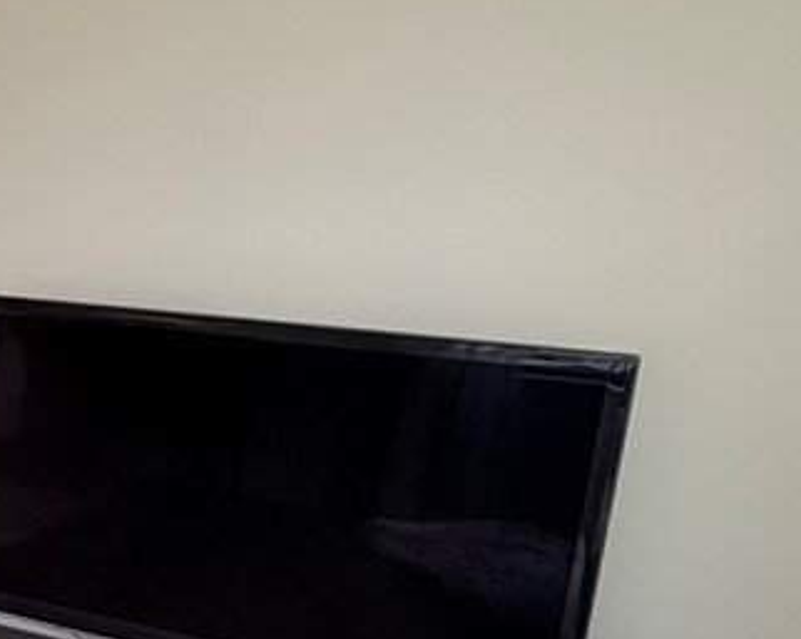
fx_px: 1611
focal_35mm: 68
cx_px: -550
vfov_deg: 22.2
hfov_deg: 21.1
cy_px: 507
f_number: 2.2
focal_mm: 2.22
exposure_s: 1/120
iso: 100
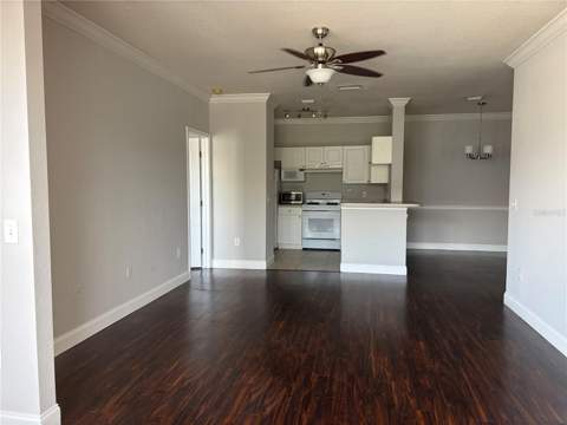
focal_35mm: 26
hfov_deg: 67.3
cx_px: 284
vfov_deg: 53.1
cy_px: 212
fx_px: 426
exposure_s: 1/81
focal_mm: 5.96
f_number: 1.6
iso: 125
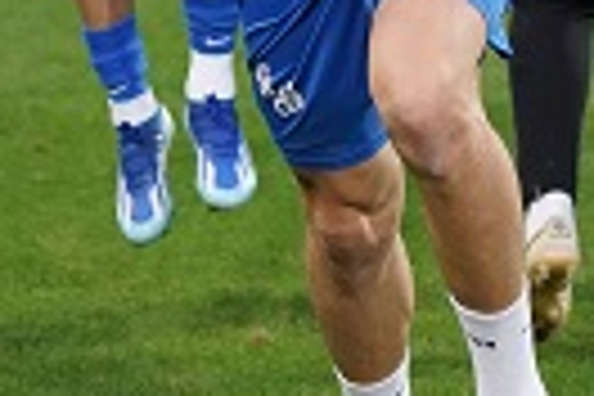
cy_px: -266
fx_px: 7490
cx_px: 18
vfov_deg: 3.0
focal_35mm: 454
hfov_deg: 4.5
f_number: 4.5
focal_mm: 100
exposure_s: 1/2000
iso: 6400
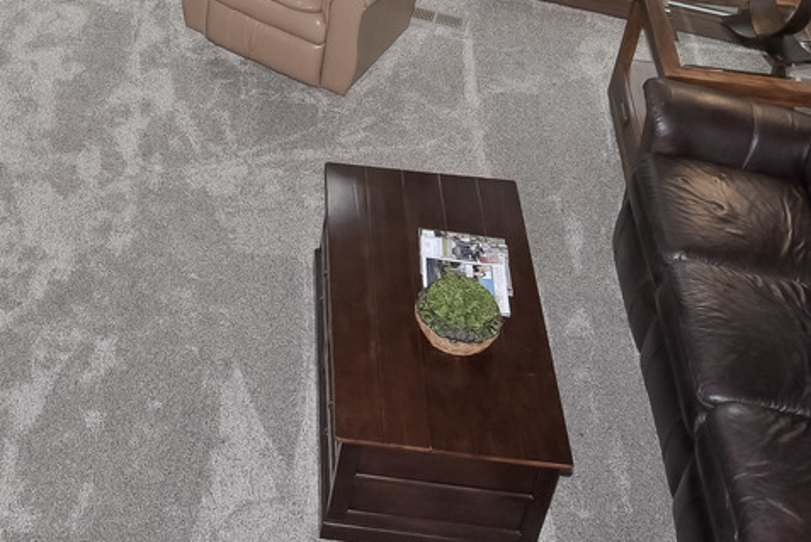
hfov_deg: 30.4
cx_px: -14
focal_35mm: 61
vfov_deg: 21.1
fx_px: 1375
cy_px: -65
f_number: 8
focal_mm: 18
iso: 400
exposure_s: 1/60
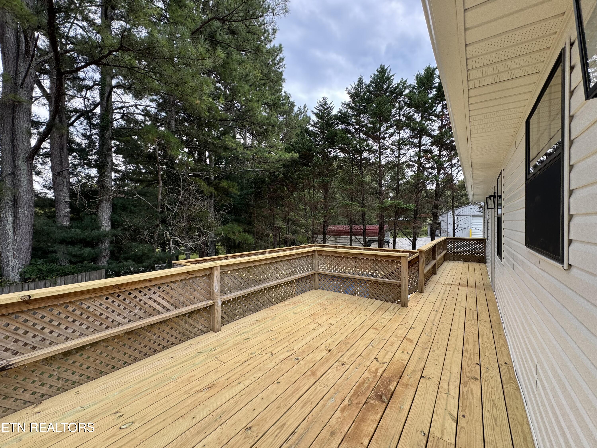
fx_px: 241
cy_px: 224
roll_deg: +0.0
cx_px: 298
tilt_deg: -0.2
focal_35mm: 14
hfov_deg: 102.1
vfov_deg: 85.7
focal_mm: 2.22
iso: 40
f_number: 2.2
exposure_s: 1/229
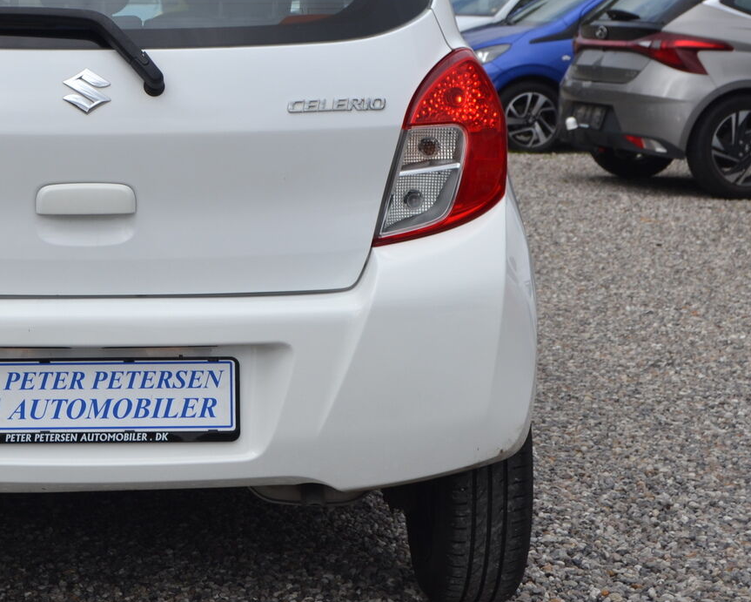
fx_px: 2158
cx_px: 84
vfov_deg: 15.8
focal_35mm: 97
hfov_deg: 19.4
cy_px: 186
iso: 100
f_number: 7.1
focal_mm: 31
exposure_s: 1/200
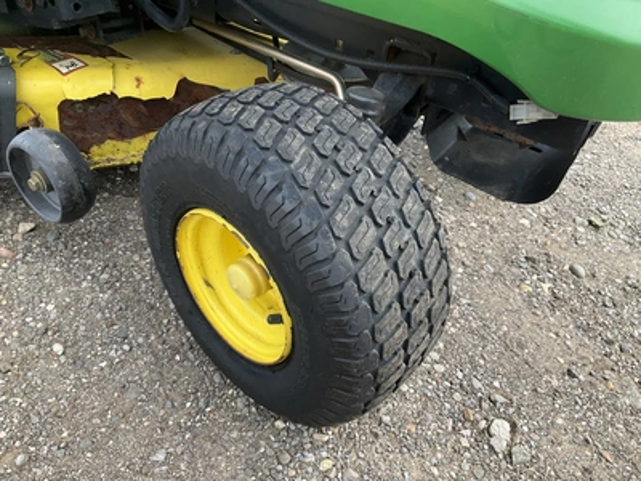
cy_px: 240
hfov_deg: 61.7
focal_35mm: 29
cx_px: 320
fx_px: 537
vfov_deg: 48.2
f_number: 1.8
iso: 25
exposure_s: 1/348
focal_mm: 3
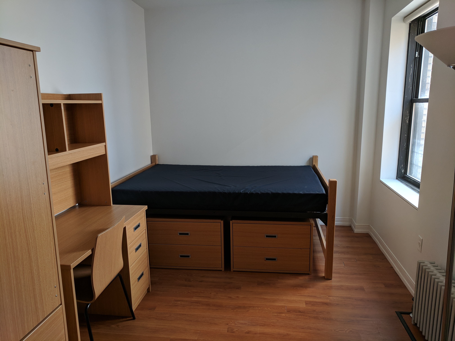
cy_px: 170
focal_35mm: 26
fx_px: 342
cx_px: 228
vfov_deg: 53.1
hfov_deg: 67.3
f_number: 2
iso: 131
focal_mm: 4.67
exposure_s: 1/120
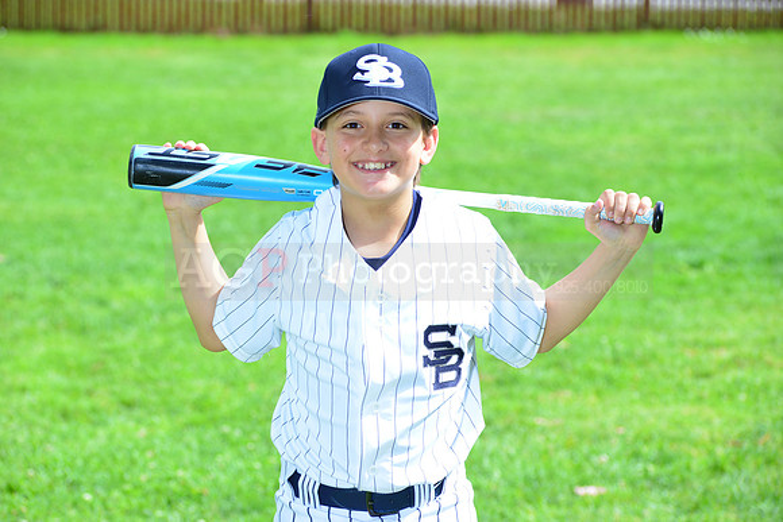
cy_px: 261
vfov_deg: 9.5
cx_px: 392
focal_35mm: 145
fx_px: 3154
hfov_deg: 14.2
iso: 200
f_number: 8
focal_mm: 145
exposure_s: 1/200
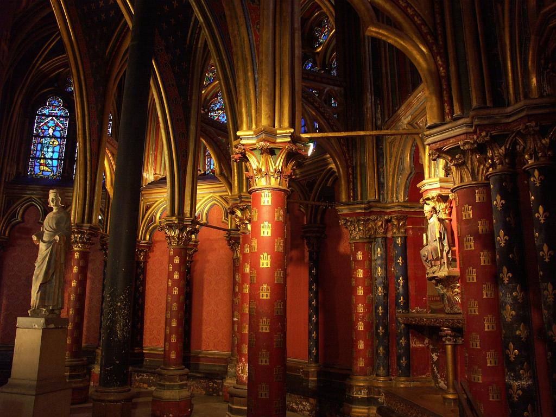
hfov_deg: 63.4
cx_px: 278
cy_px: 208
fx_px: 450
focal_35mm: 28
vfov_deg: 49.7
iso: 200
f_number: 2.8
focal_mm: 7.2
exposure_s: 1/8
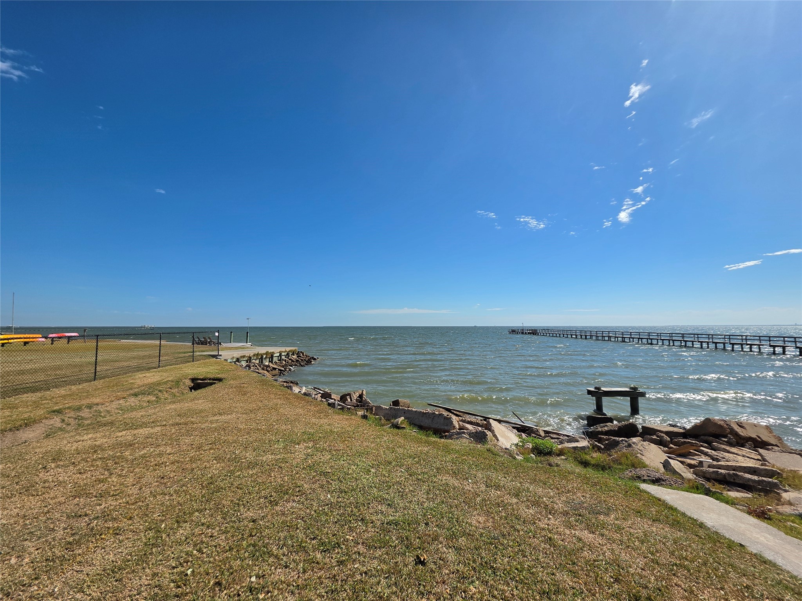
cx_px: 401
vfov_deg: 89.9
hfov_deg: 106.2
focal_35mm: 13
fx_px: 301
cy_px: 300
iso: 32
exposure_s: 1/2961
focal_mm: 2.2
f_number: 1.9
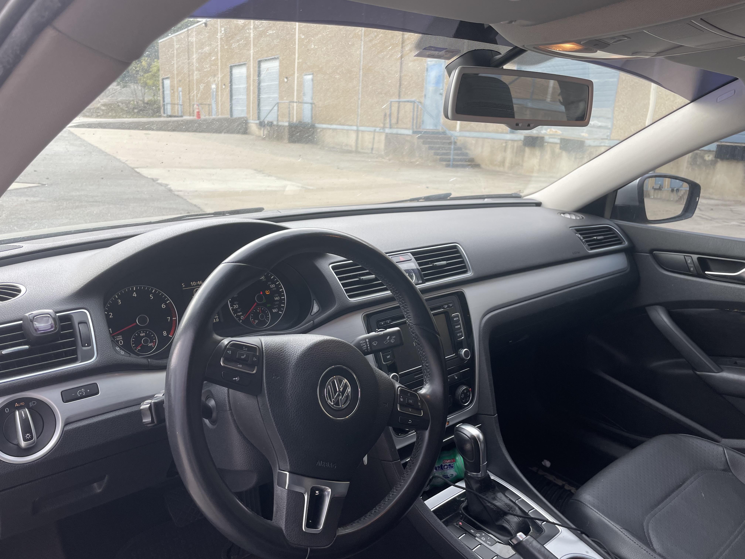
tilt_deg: -14.7
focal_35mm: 26
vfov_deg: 53.1
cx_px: 372
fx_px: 560
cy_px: 280
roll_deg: -3.0
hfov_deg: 67.3
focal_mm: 4.2
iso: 32
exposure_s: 1/304
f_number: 1.6
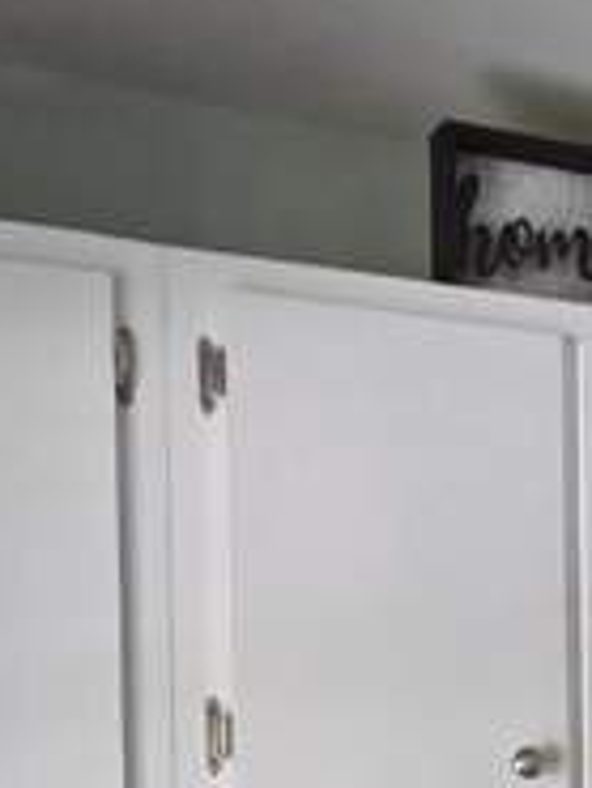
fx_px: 1708
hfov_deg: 19.5
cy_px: 1014
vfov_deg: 23.2
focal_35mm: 75
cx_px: 456
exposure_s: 1/60
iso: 125
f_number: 2.2
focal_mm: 2.2
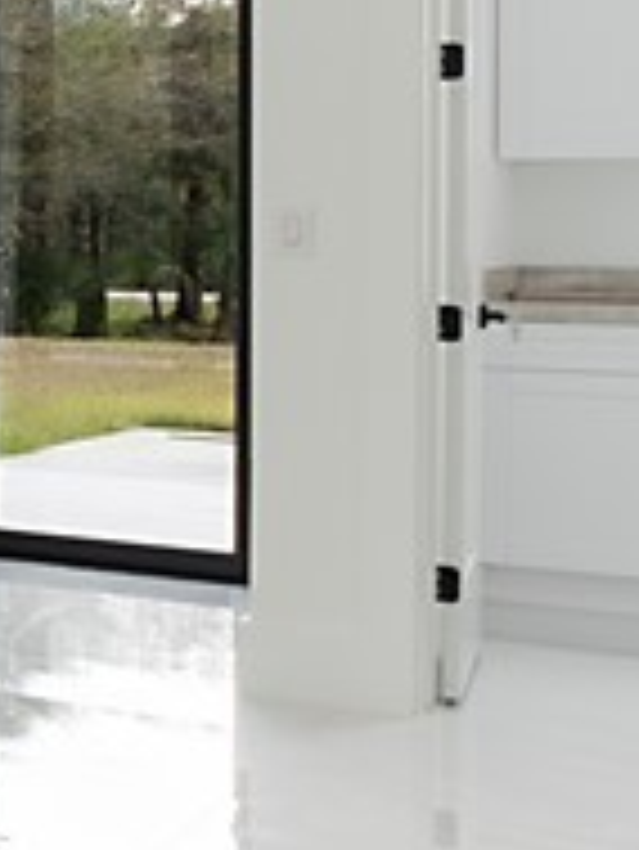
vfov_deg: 23.3
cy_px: 220
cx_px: -1508
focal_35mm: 83
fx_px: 2041
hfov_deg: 10.0
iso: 160
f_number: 4
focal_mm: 10
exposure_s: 1/15
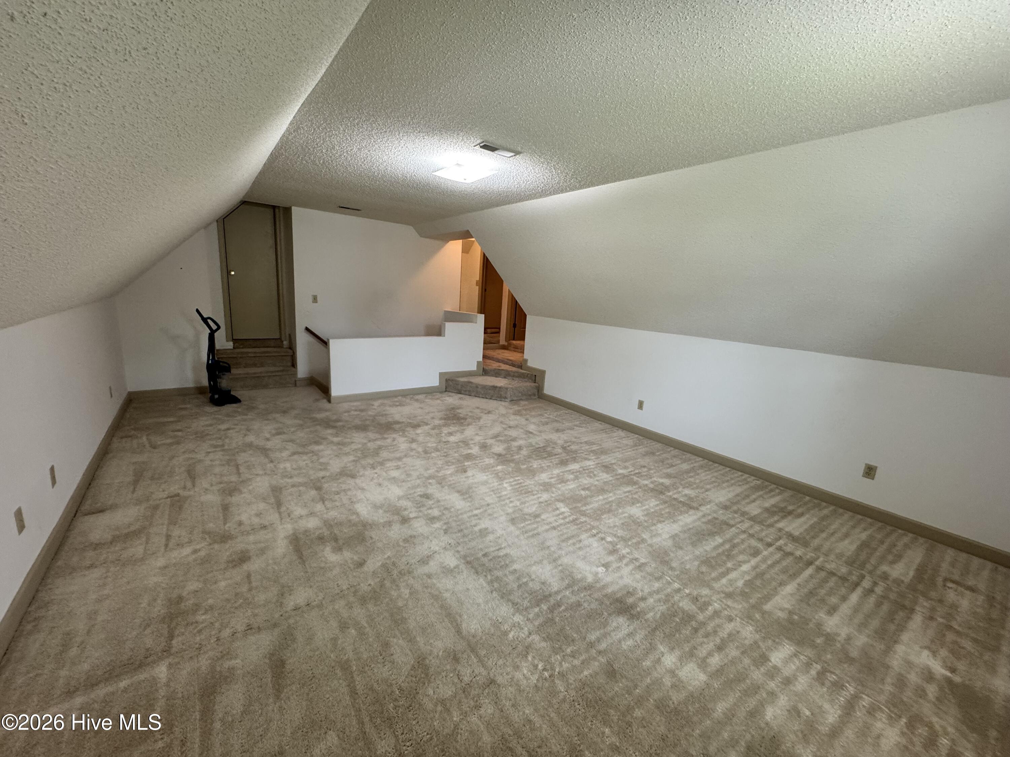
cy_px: 378
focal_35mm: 14
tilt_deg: -12.2
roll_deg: -3.4
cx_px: 505
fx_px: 408
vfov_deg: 85.7
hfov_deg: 102.1
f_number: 2.2
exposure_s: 1/60
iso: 250
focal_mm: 2.22
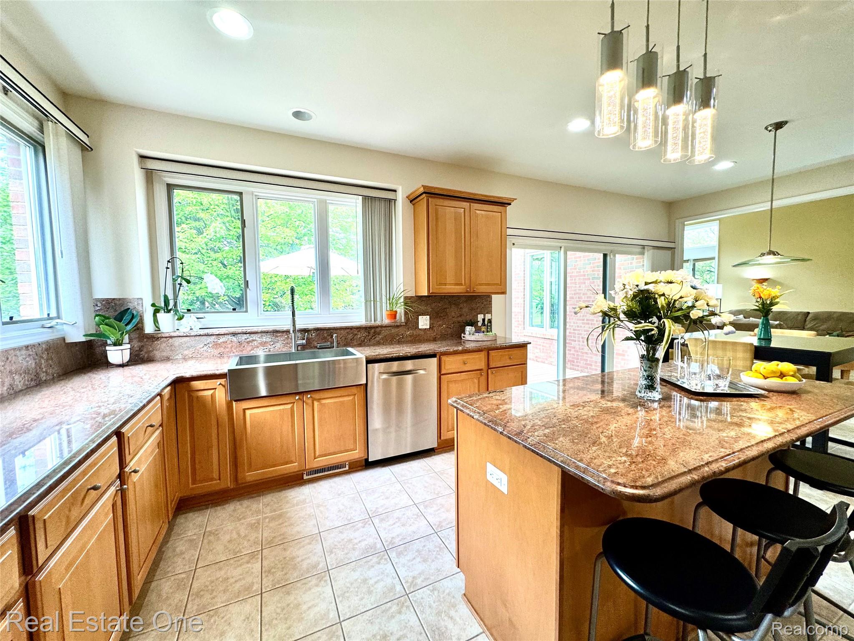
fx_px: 345
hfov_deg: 102.1
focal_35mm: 14
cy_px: 320
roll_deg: +0.3
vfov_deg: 85.7
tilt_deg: -4.5
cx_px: 427
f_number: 2.2
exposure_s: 1/120
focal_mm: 2.22
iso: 125
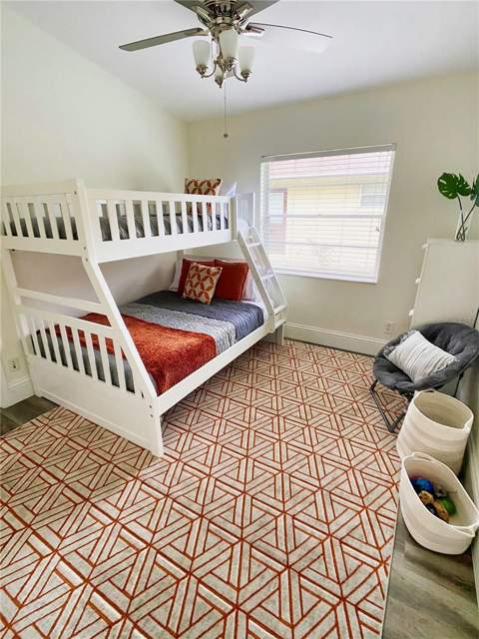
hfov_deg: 53.1
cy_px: 320
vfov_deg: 67.3
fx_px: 480
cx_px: 240
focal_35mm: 26
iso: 500
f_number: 1.8
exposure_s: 1/60
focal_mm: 4.25
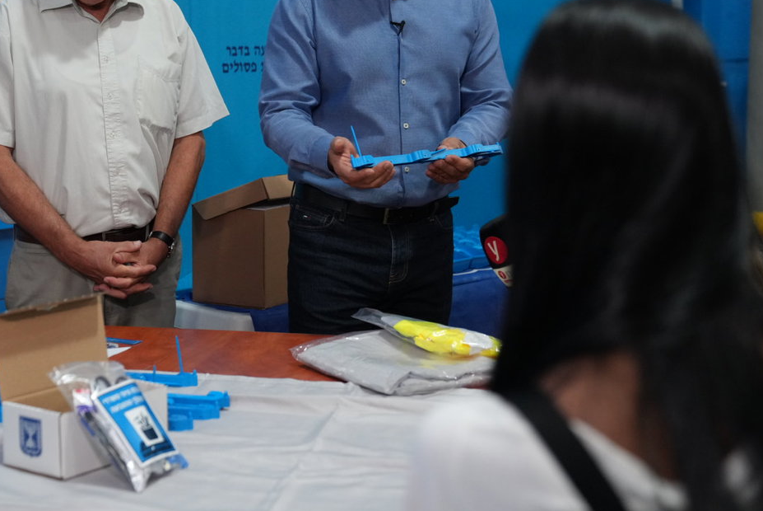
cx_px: 295
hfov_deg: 28.3
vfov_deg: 19.1
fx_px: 1506
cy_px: 156
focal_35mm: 71
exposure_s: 1/160
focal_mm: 47
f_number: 3.2
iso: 2500
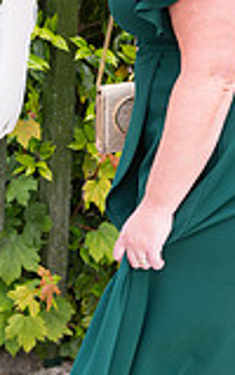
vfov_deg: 16.0
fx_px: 1291
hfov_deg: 10.4
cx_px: 45
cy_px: -55
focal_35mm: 126
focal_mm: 34
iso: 250
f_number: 3.5
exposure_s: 1/1000
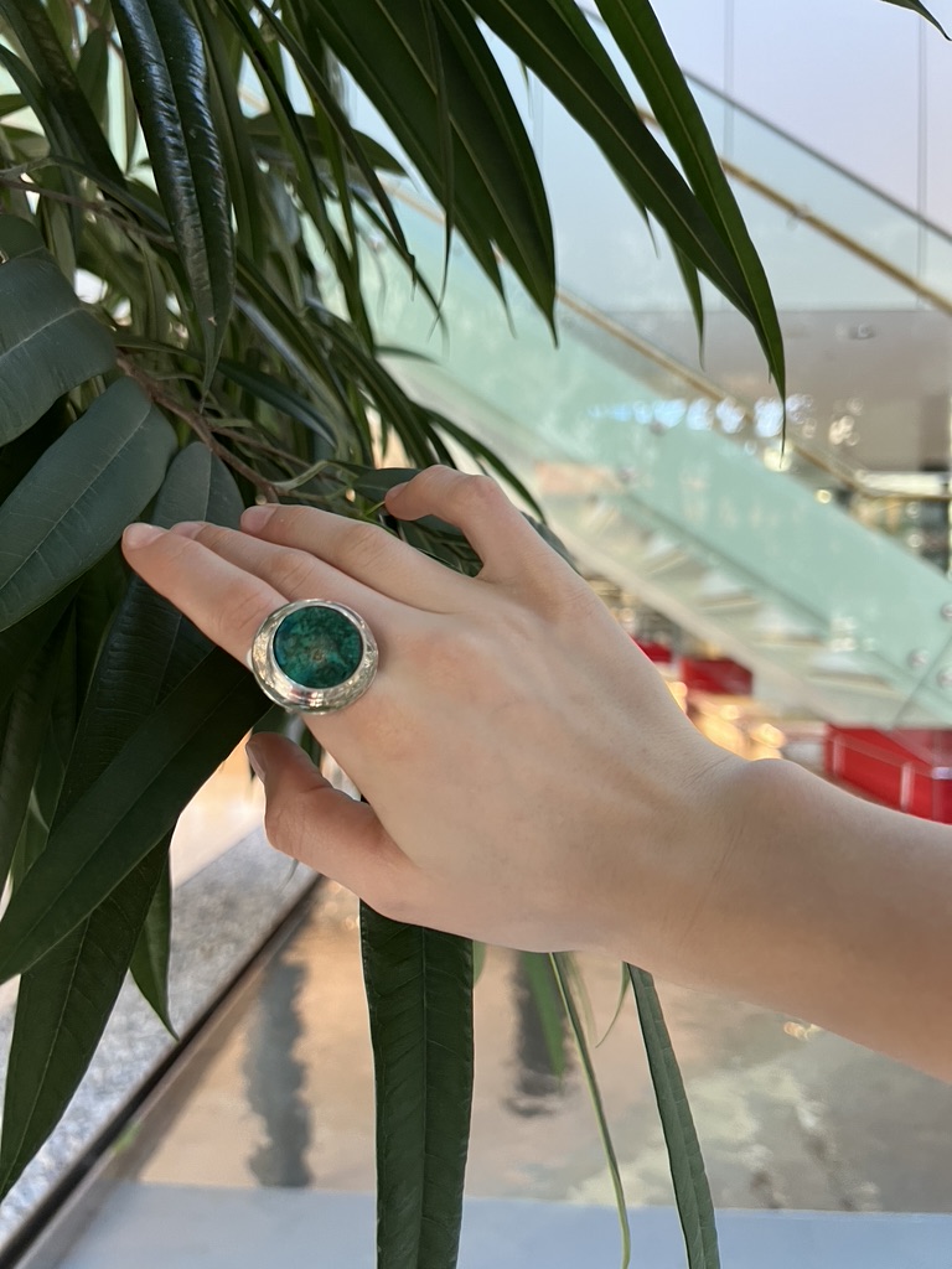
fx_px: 953
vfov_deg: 67.3
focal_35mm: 26
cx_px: 476
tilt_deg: +0.0
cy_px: 634
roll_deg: -1.4
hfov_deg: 53.1
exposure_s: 1/61
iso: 125
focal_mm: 5.7
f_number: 1.5
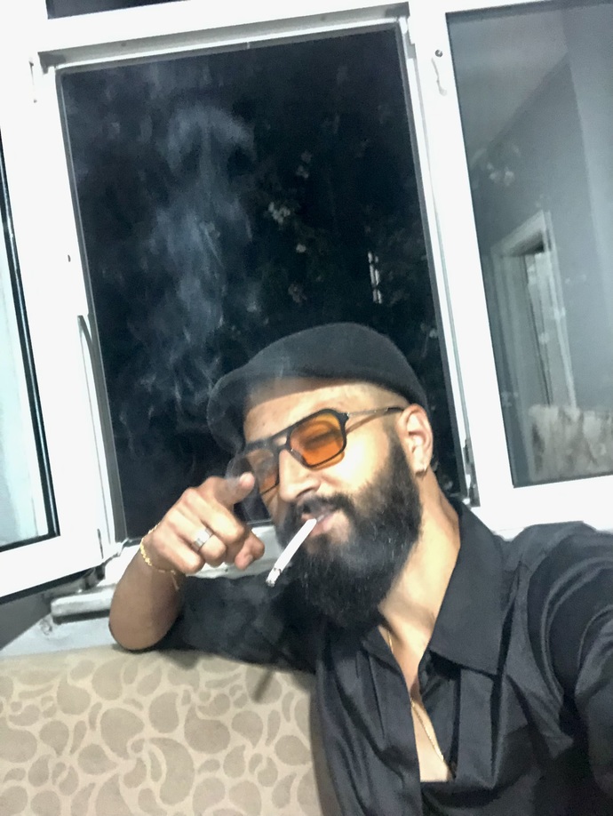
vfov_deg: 56.8
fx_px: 755
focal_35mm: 32
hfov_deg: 44.2
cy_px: 408
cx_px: 306
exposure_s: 1/17
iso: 800
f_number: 2.2
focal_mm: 2.87
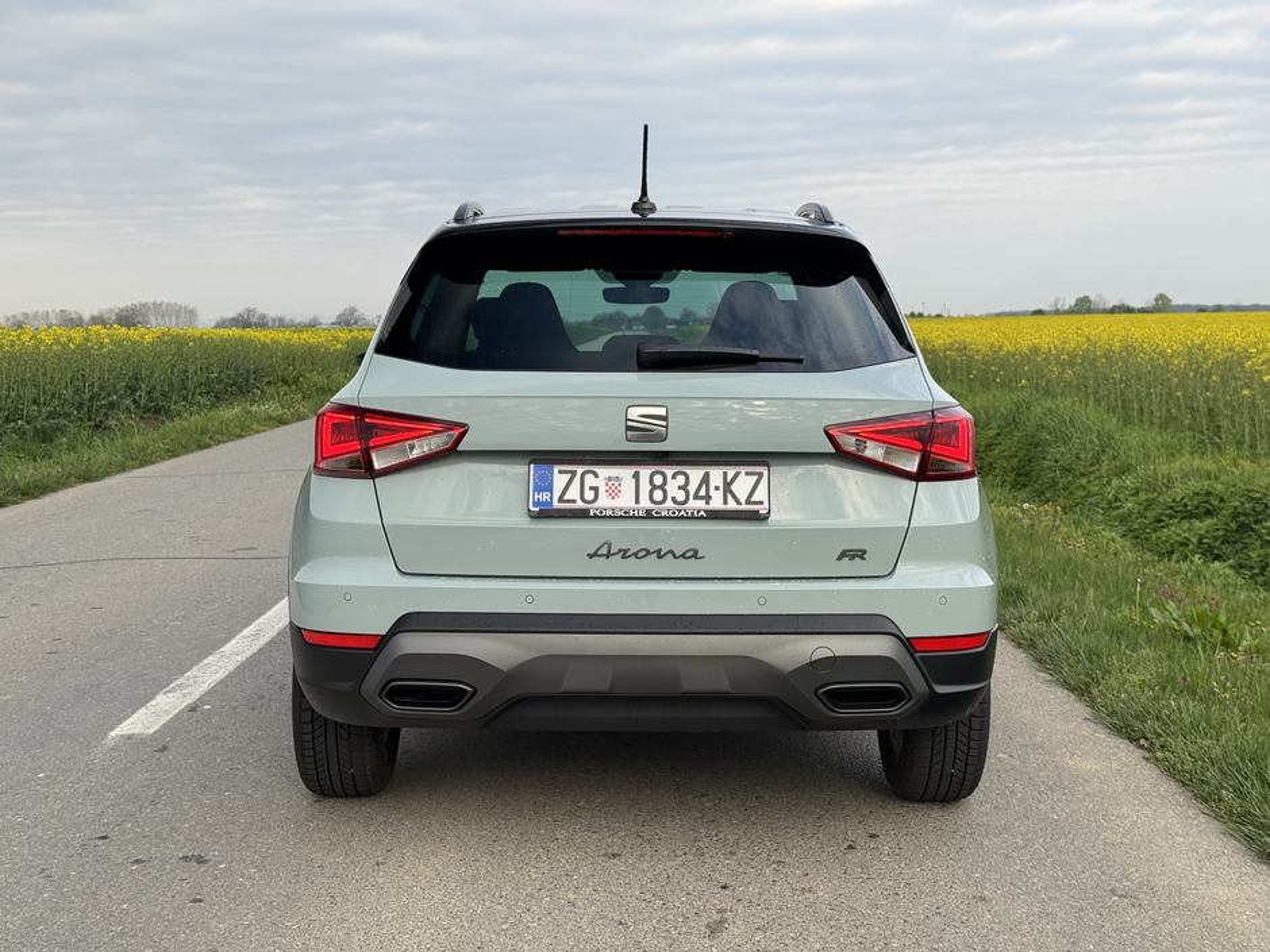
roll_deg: +0.1
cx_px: 635
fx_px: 1761
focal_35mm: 48
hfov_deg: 39.7
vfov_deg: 30.3
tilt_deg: -5.9
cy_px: 476
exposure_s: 1/774
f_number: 1.78
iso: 64
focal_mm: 6.76
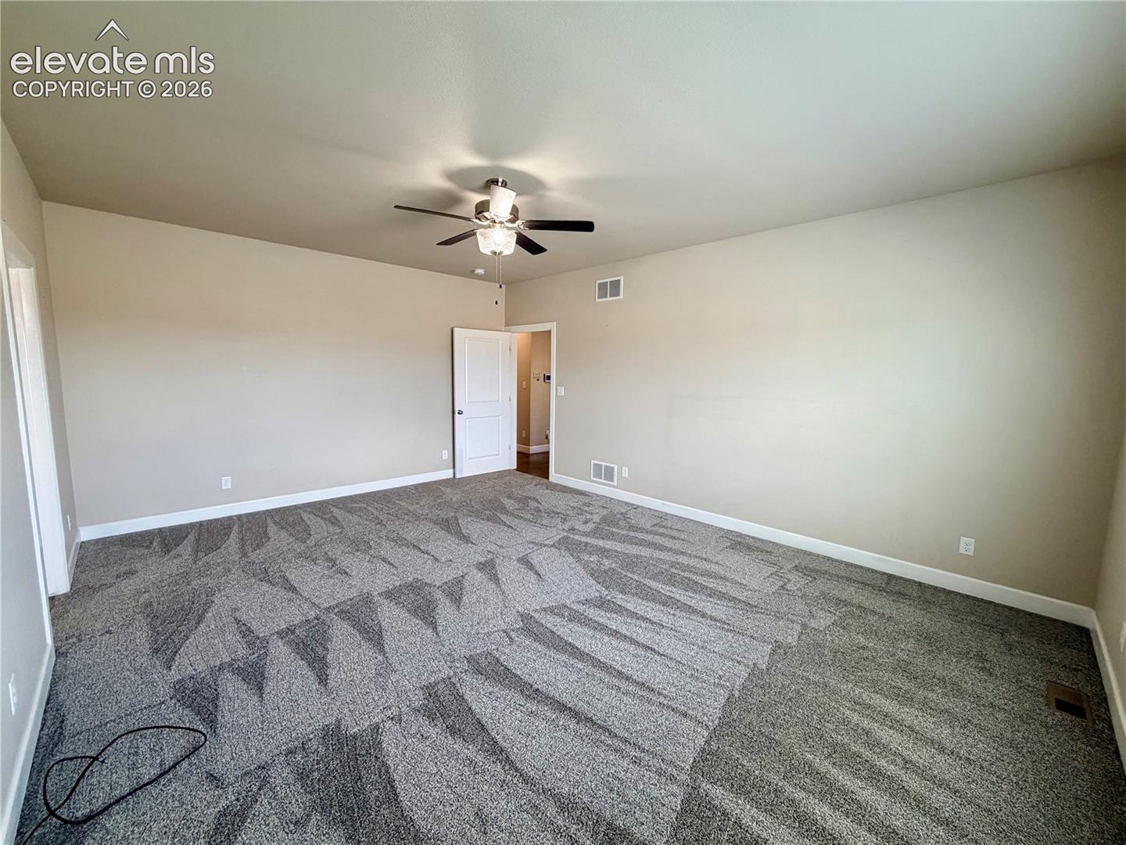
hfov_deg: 102.1
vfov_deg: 85.7
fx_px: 455
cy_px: 422
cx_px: 563
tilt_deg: -7.1
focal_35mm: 14
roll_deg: -0.8
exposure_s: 1/120
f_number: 2.2
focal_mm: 2.22
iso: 160
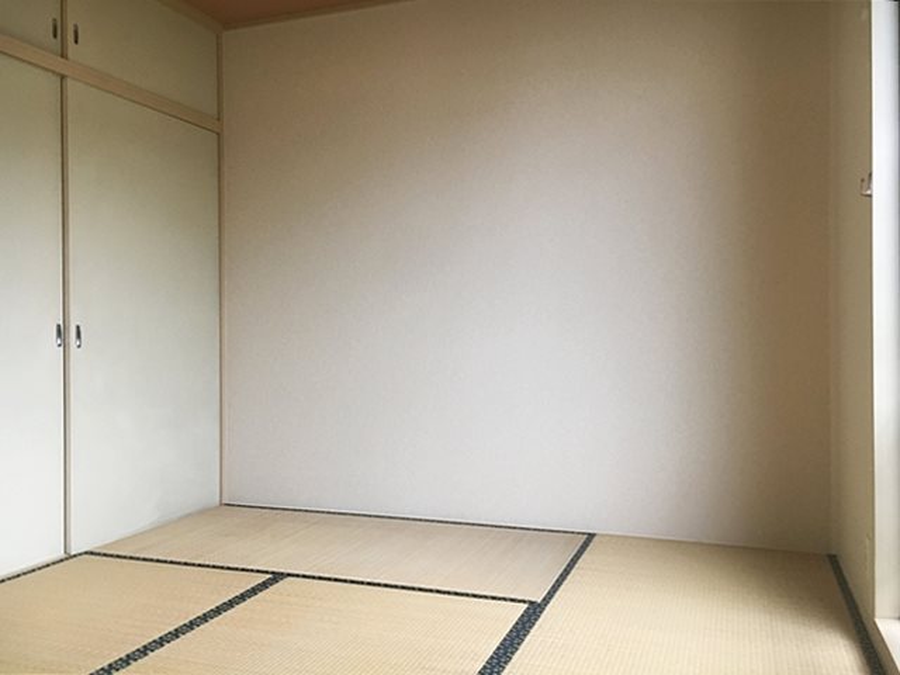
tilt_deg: +0.4
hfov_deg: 61.7
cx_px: 450
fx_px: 754
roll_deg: +0.7
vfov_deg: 48.2
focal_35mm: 29
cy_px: 338
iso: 100
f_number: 2.2
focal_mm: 4.15
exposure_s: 1/30
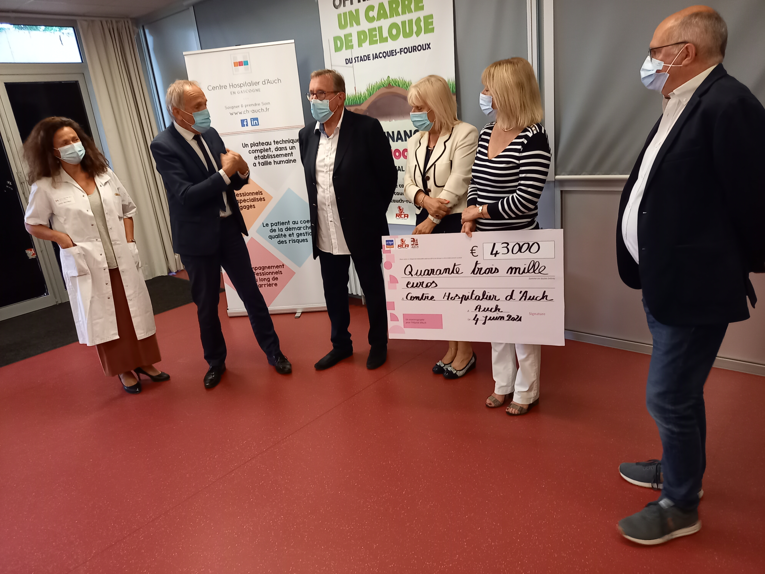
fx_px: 552
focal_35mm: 25
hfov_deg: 69.4
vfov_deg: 54.9
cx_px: 382
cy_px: 287
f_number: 2
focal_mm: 4.6
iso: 500
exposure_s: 1/33.3
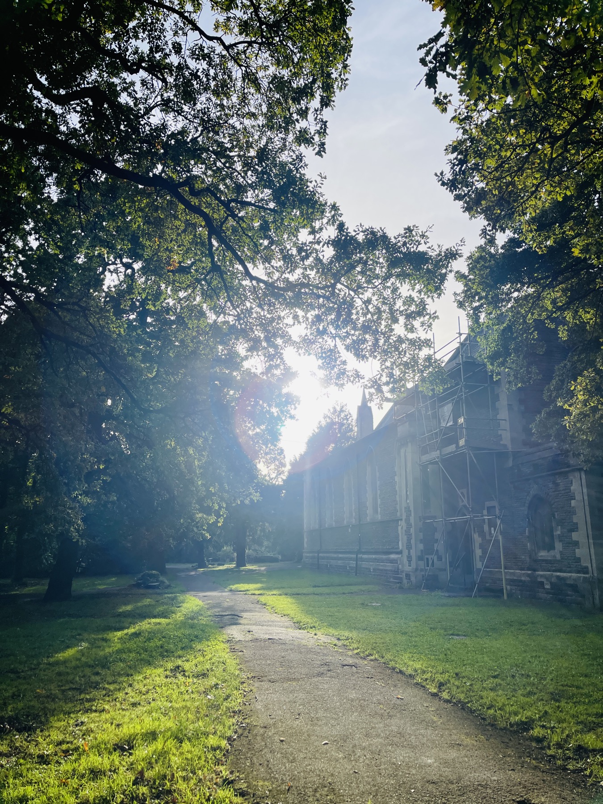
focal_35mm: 25
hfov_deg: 54.9
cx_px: 302
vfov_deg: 69.4
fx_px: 581
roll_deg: -0.5
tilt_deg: +13.4
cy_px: 402
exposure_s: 1/3448
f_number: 1.6
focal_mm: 5.1
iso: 32
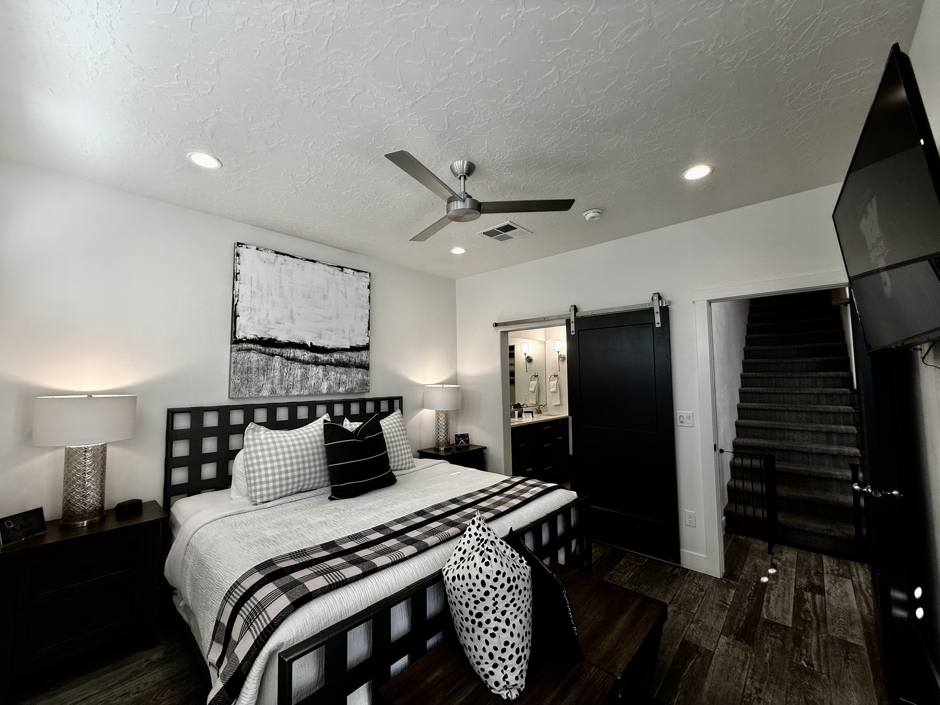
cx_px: 470
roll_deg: -0.1
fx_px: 380
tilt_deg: +4.1
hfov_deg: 102.1
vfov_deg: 85.7
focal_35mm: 14
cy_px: 352
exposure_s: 1/120
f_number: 2.2
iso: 100
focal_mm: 2.22
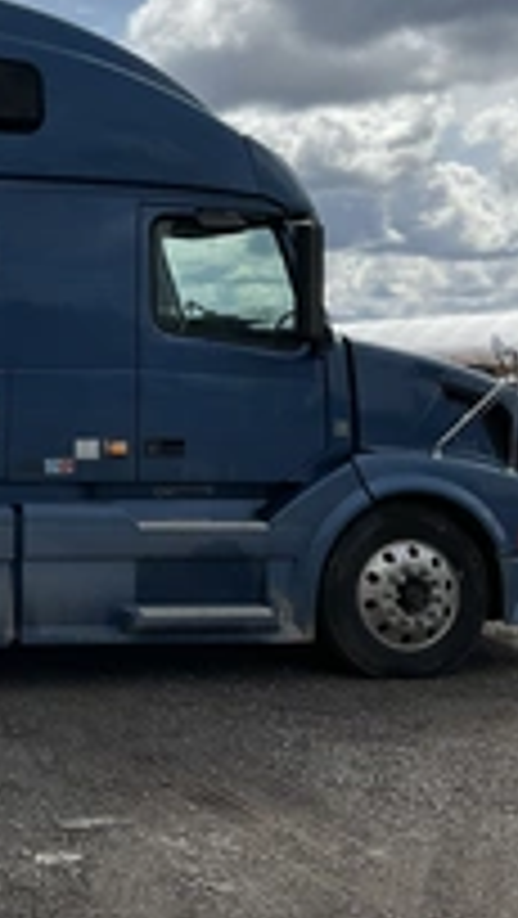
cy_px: 310
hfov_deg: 18.1
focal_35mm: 62
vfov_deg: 33.5
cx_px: -158
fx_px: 1511
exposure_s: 1/4785
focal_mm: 3
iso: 25
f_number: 1.8
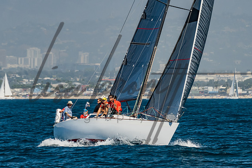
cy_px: 53
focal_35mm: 523
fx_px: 3660
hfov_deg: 3.9
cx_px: 129
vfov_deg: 2.6
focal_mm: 200
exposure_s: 1/400
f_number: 6.3
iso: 160
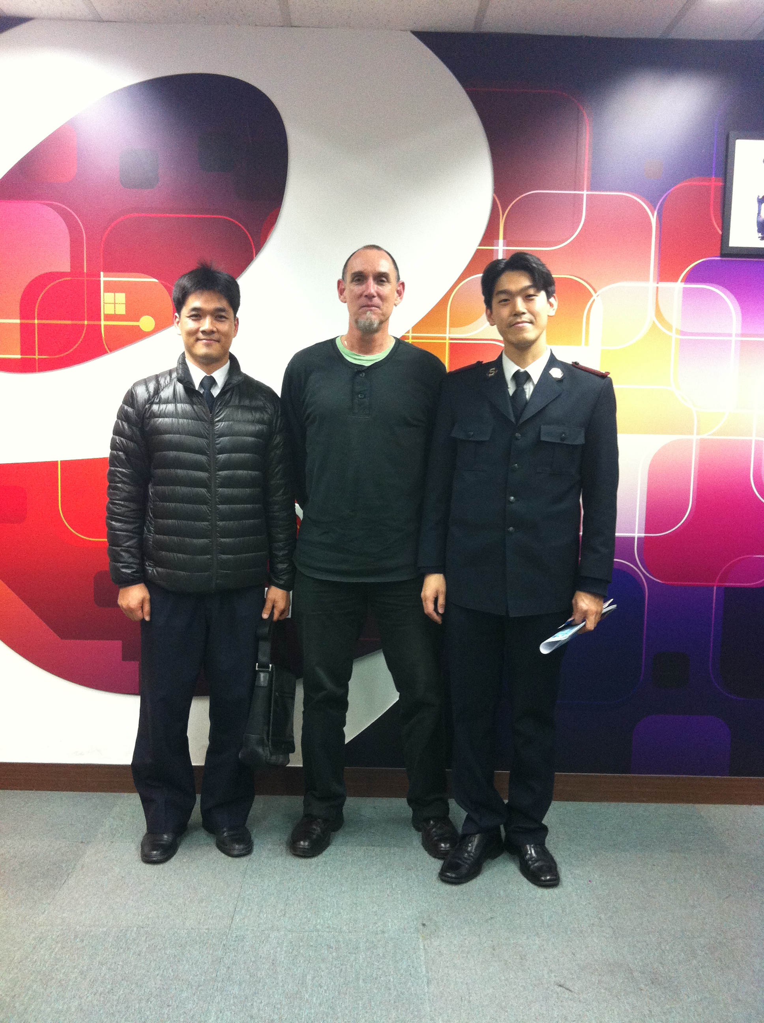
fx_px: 1033
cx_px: 382
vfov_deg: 52.7
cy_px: 512
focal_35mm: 35
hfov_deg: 40.6
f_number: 2.8
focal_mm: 3.85
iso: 200
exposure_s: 1/15
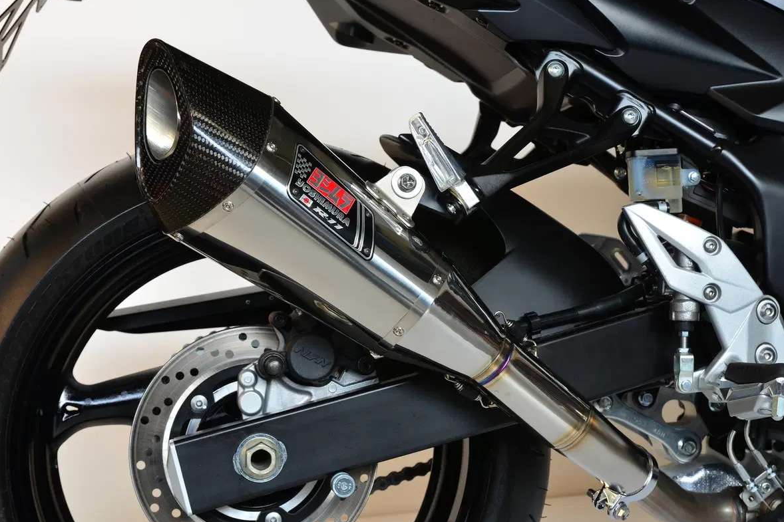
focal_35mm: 61
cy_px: 261
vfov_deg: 22.3
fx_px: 1328
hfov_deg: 32.9
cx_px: 387
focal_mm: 40
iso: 400
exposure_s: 1/60
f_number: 6.3
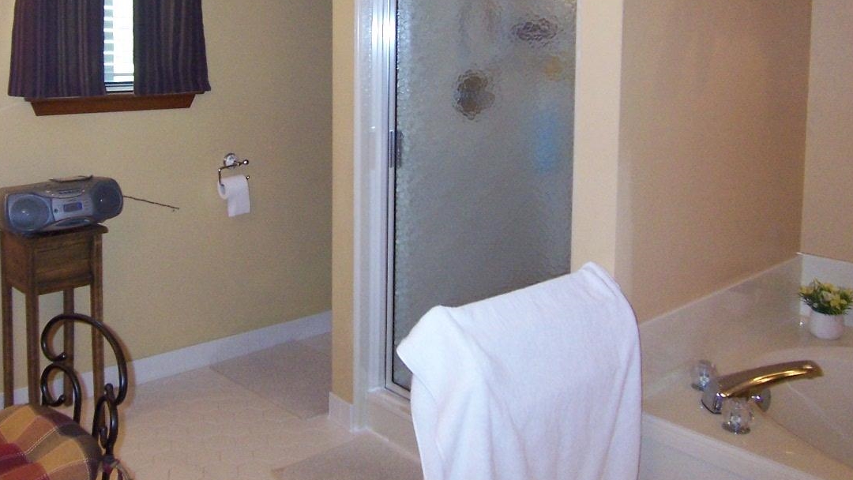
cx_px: 306
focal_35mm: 36
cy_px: 99
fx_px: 814
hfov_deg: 54.5
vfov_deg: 32.0
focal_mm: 3.8
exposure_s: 1/30
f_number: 2.8
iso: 200
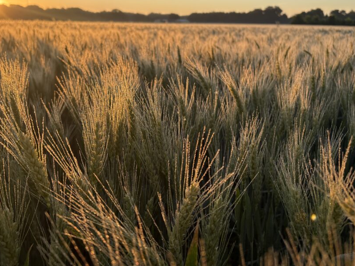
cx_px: 150
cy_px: 107
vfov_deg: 42.7
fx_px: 338
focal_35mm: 33
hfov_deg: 55.1
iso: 64
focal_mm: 5.96
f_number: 1.6
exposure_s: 1/1217
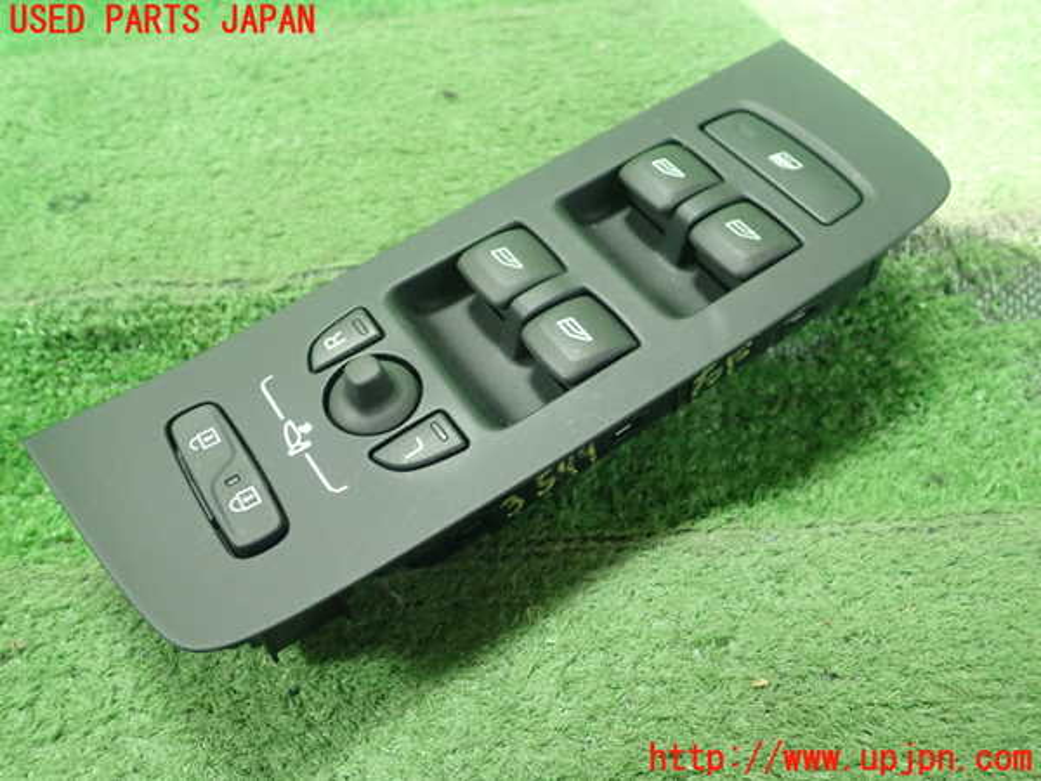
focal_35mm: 30
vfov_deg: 46.8
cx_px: 520
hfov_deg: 60.0
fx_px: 902
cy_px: 390
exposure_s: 1/125
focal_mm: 5.5
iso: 640
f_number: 2.3
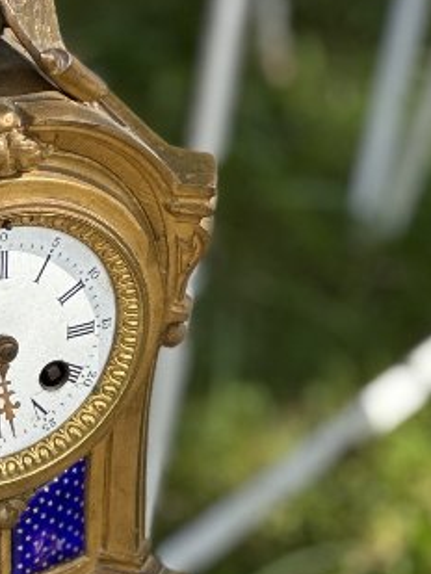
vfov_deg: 6.6
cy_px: 377
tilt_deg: -28.2
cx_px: -273
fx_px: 4960
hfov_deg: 4.9
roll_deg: +3.5
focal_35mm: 299
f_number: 2.8
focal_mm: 9
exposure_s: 1/121
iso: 64
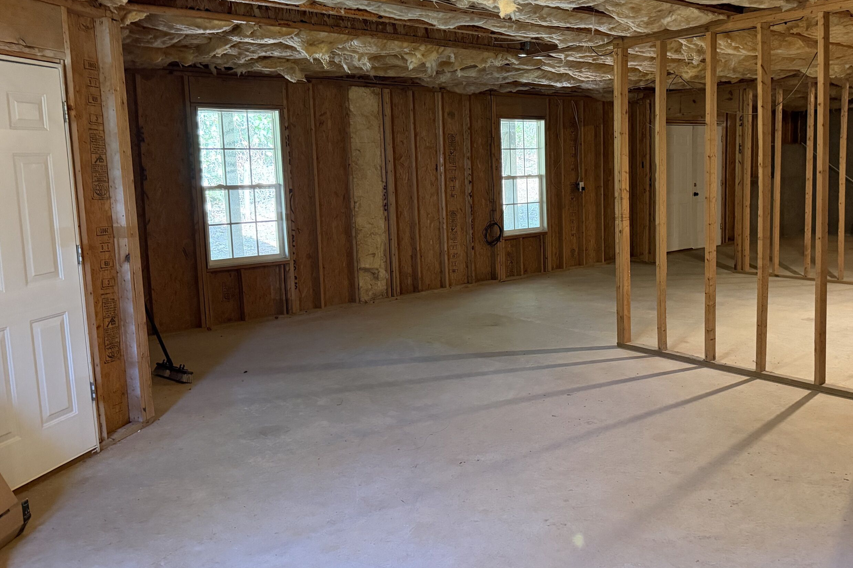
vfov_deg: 42.2
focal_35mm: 31
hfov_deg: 59.7
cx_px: 518
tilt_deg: -5.4
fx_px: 734
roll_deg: +2.1
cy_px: 241
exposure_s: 1/60
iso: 800
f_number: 1.78
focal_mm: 6.76
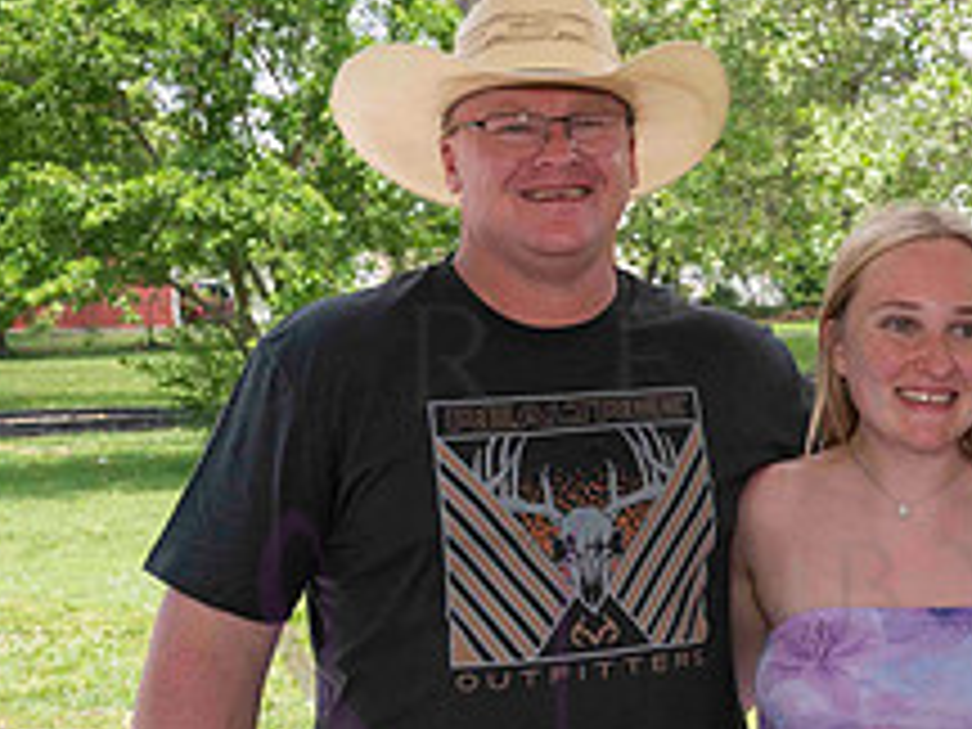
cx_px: 1027
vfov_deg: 16.3
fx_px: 2527
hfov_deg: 20.9
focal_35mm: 90
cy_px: 539
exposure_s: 1/500
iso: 400
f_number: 9
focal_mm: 31
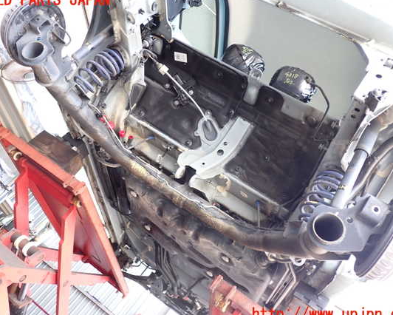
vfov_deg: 44.6
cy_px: 158
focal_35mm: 33
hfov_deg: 54.2
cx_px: 197
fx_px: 384
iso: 200
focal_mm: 5.4
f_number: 2.3
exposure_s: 1/50
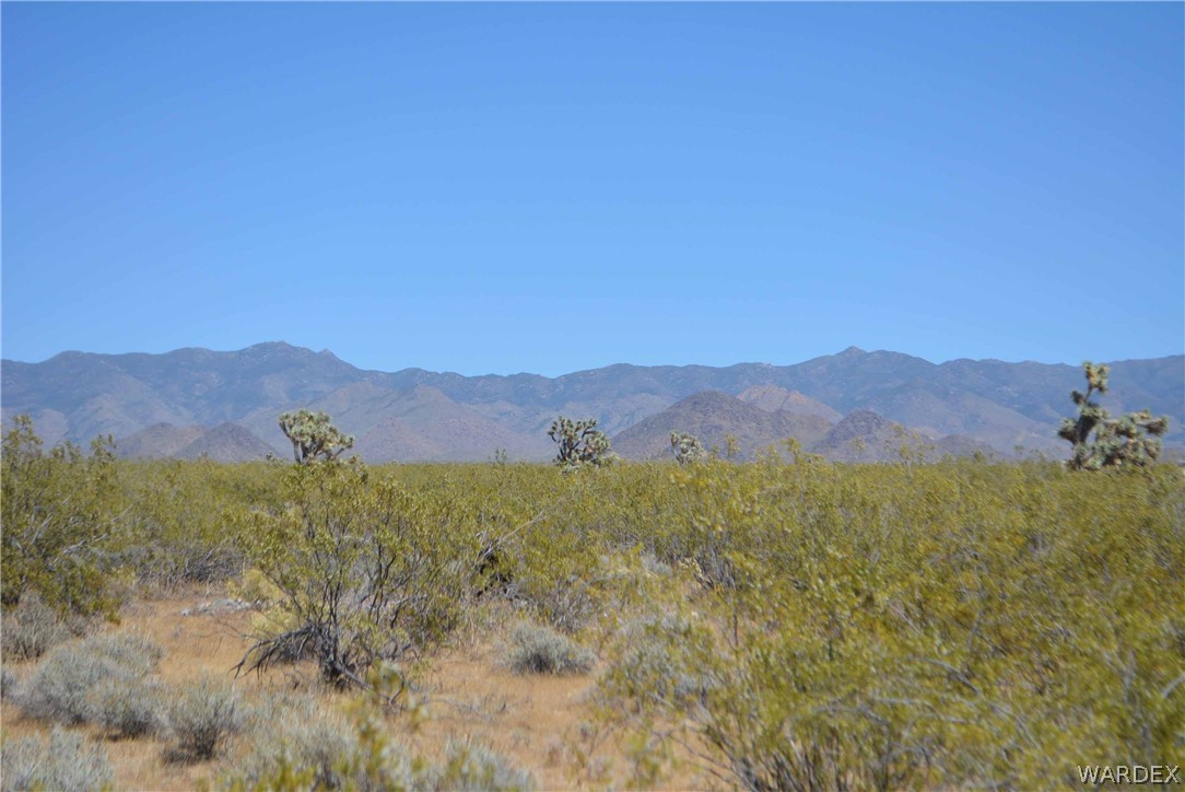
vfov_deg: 16.6
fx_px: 2717
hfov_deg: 24.6
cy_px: 396
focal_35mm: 82
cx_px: 592
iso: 400
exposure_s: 1/1600
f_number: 7.1
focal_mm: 55
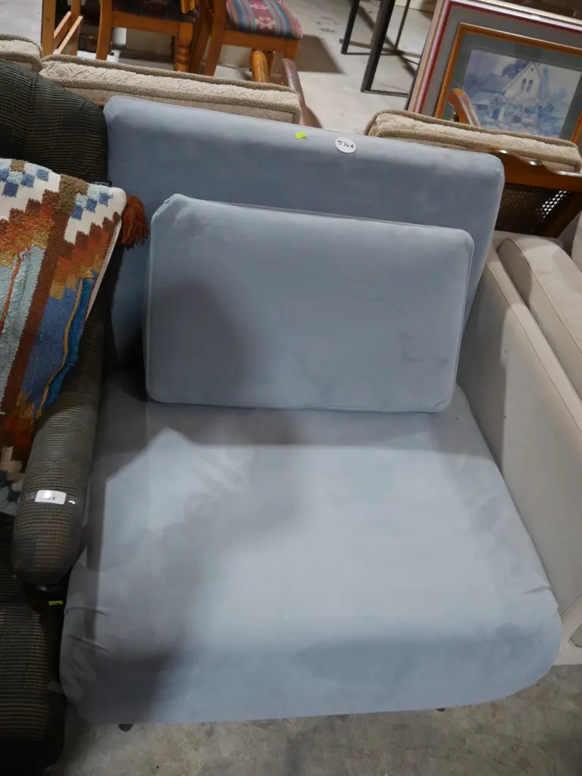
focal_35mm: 30
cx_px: 291
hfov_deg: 46.8
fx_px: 673
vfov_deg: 60.0
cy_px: 388
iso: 400
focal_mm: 15
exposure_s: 1/60
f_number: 3.6
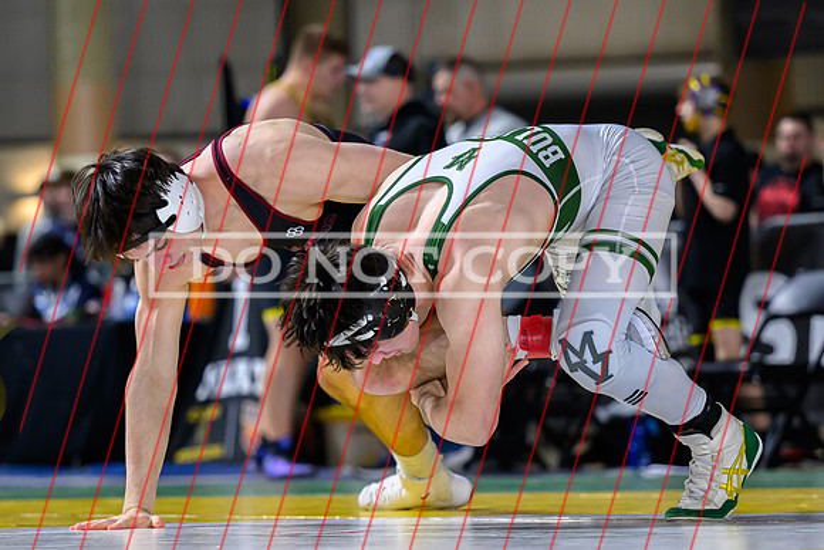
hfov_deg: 10.6
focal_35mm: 194
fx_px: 4448
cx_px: 385
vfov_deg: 7.1
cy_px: 331
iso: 2500
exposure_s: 1/800
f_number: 2.8
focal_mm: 120
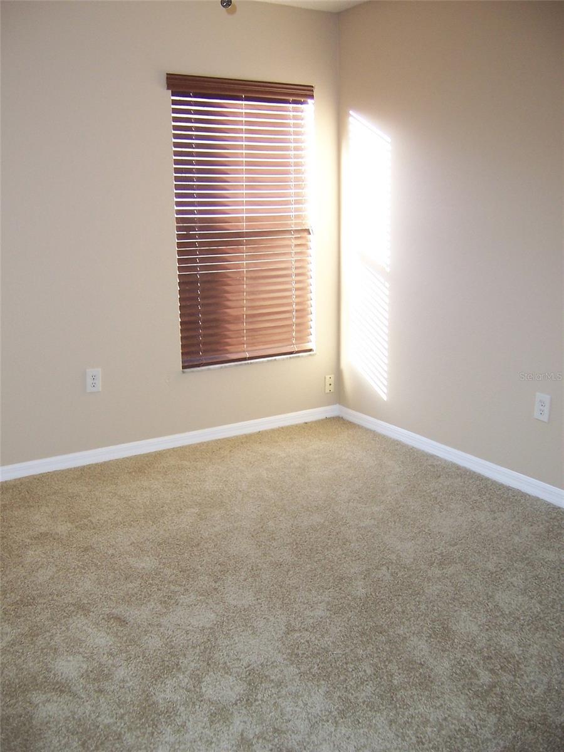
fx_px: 717
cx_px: 282
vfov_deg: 55.4
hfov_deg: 42.9
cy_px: 376
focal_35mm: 33
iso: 140
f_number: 2.8
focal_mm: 5.5
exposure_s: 1/60
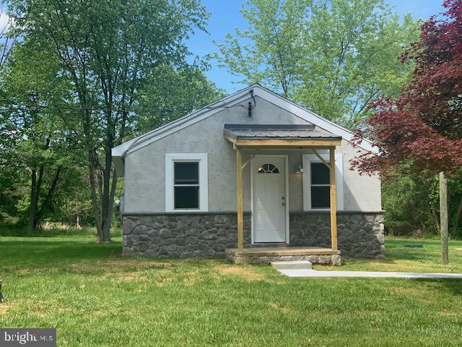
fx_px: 694
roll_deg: -0.2
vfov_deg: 28.0
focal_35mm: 52
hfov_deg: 36.8
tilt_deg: +4.1
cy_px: 174
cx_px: 231
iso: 16
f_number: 2.4
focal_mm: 6
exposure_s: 1/378
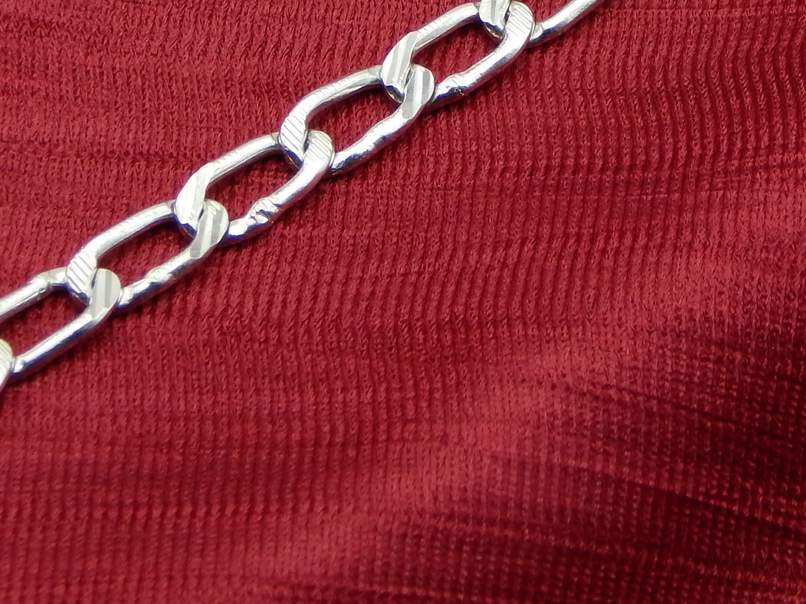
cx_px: 541
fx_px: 8125
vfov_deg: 4.3
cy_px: -3
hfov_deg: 5.7
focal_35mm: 349
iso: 125
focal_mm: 25.3
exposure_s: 1/80
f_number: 4.9
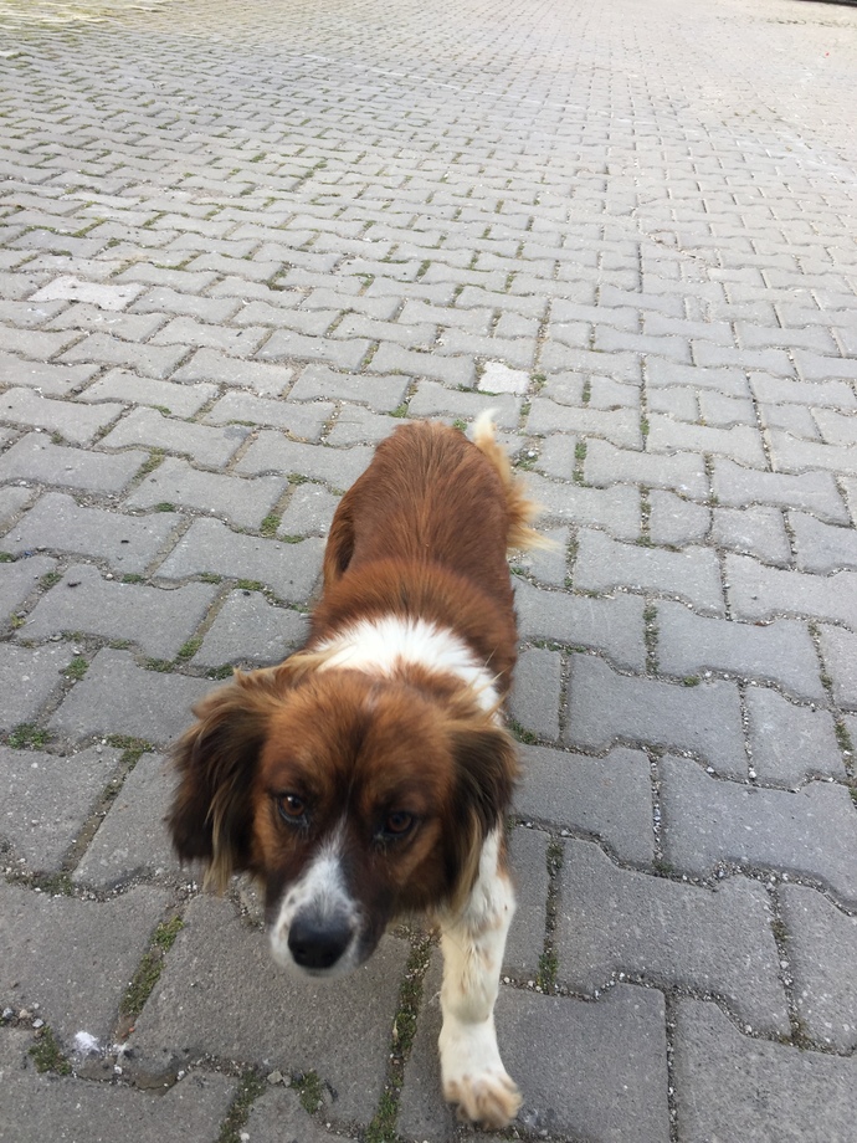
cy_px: 572
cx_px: 428
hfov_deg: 48.2
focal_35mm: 29
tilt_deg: -41.5
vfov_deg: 61.7
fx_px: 957
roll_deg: -2.0
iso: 32
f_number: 2.2
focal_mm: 4.15
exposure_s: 1/359
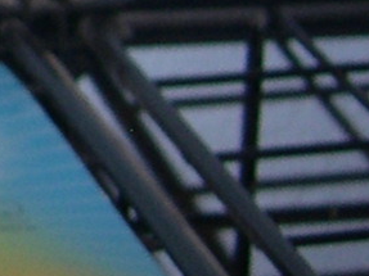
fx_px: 3207
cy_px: -275
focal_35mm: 301
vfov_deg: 4.9
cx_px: -954
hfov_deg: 5.9
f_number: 2.8
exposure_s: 1/60
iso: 100
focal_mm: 8
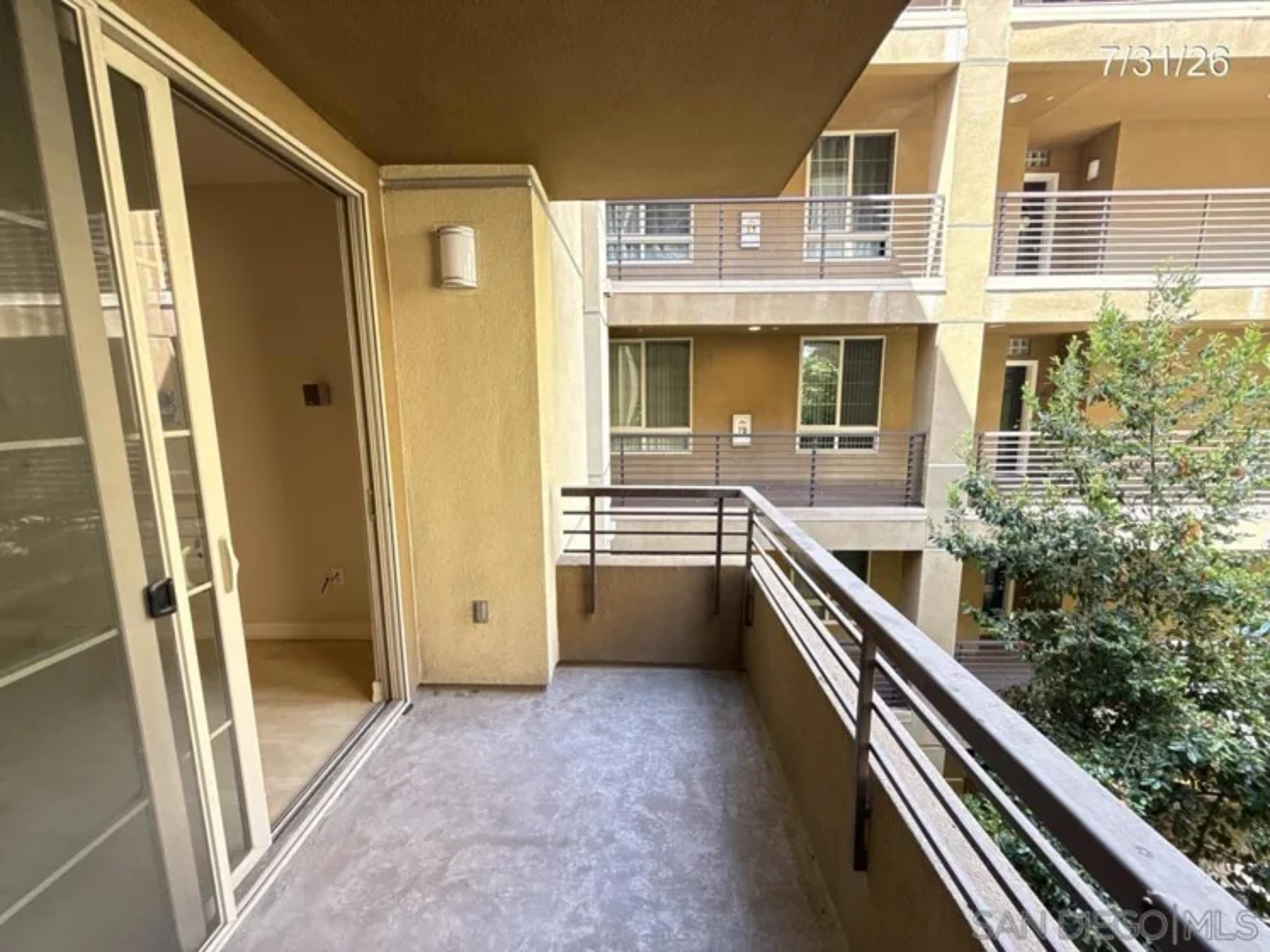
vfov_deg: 85.7
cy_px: 476
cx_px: 635
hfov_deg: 102.1
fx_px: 514
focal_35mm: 14
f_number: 2.2
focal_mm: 2.22
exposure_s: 1/99
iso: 200
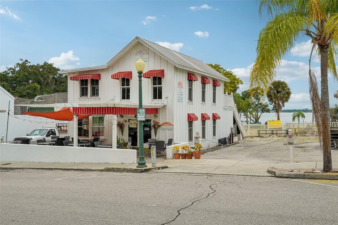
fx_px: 319
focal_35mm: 34
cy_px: 112
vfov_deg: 38.9
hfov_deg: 55.8
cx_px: 169
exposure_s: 1/400
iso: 320
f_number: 8
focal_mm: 34
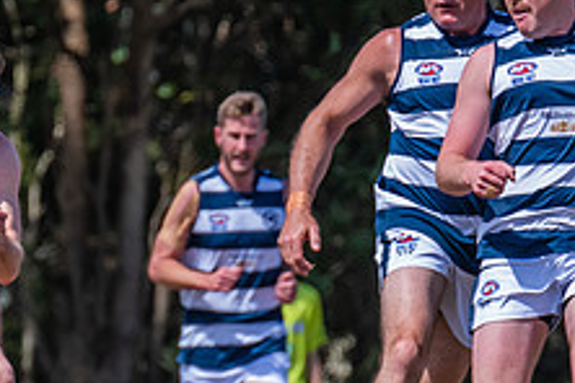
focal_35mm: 1379
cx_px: 124
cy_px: 357
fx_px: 22024
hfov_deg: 1.5
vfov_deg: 1.0
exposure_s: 1/1600
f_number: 9
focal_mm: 420
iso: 800
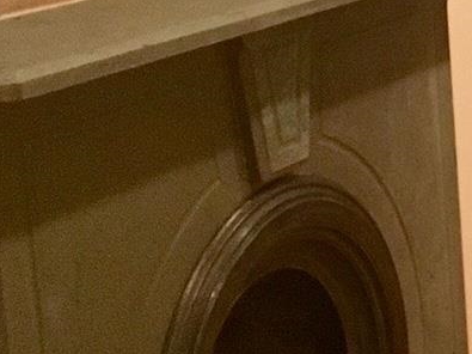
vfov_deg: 10.0
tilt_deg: -11.3
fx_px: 2017
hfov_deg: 11.8
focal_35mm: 148
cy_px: 93
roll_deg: -0.4
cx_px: 969
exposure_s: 1/20
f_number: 2.2
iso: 200
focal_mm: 4.15
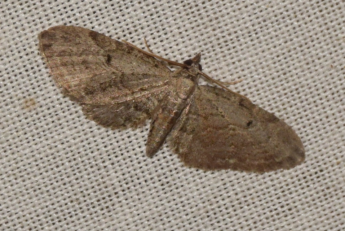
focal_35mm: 210
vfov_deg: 6.6
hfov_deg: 9.8
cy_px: 116
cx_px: 172
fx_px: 2014
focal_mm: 140
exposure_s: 1/200
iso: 400
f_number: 14
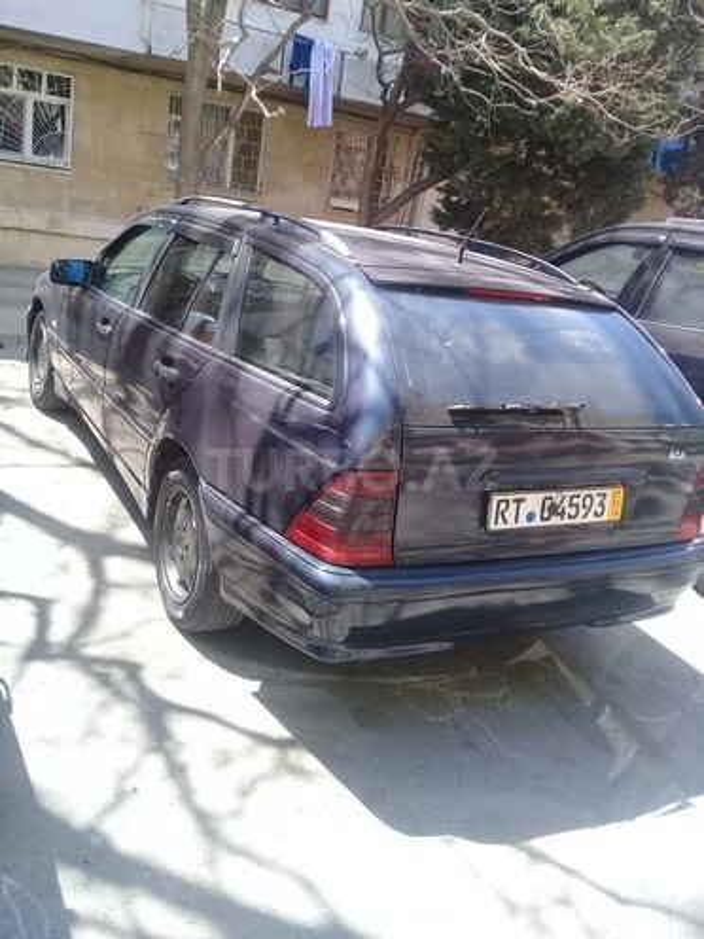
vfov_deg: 58.4
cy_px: 470
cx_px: 352
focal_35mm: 31
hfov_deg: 45.4
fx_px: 841
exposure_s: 1/173
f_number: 2.2
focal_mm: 3.3
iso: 50
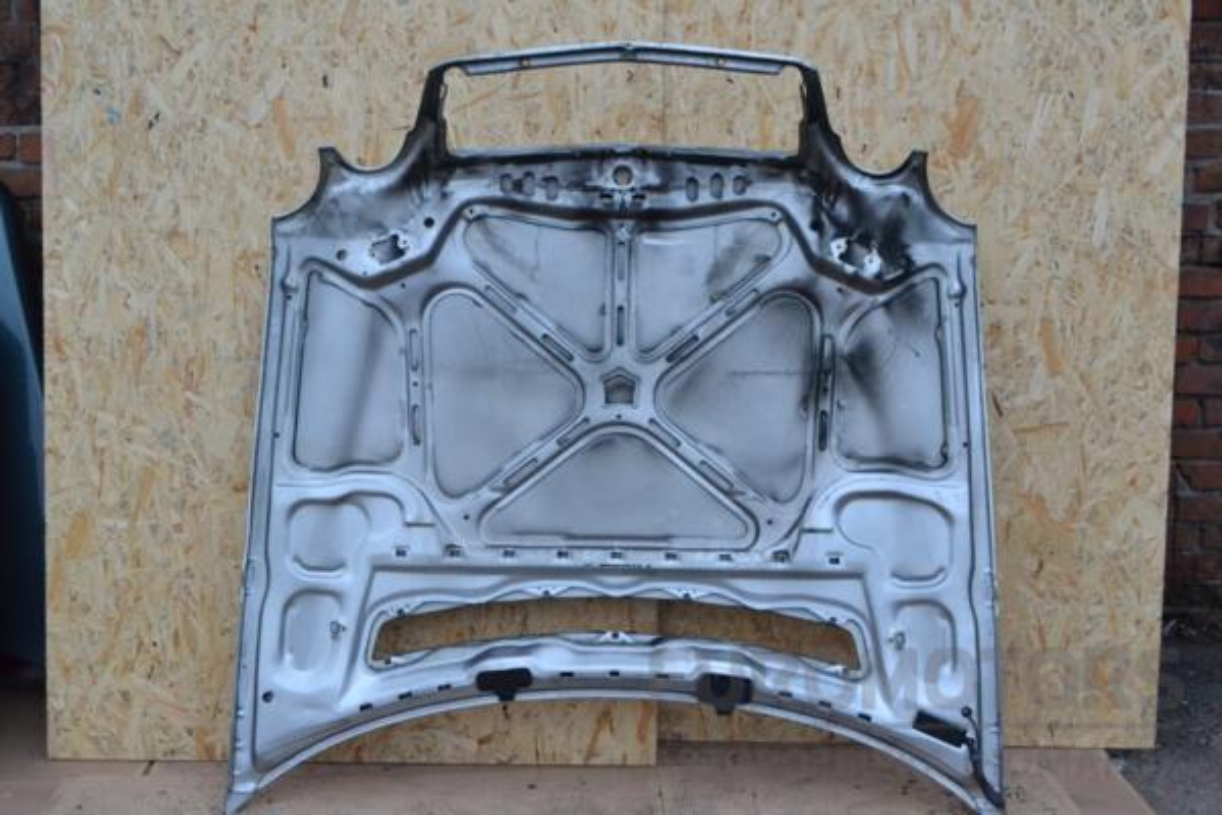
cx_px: 611
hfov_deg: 49.6
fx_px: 1324
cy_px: 408
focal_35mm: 39
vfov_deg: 34.2
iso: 3200
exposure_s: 1/200
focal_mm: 26
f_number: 7.1
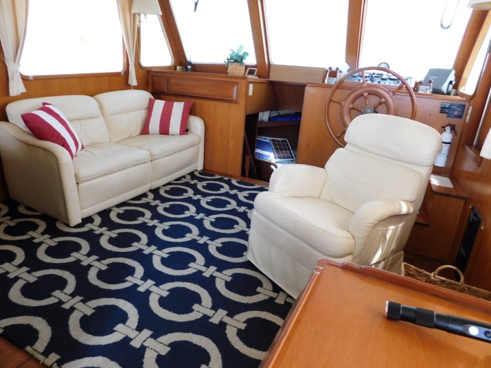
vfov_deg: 58.9
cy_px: 184
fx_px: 326
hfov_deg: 73.9
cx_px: 246
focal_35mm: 23
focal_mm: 4
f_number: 3
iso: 220
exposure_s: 1/30
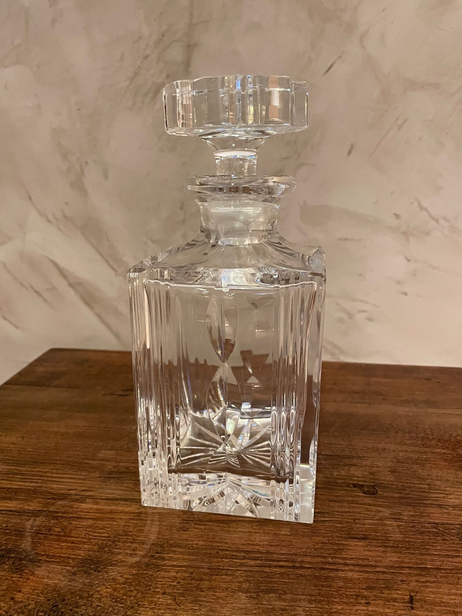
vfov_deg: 67.3
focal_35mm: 26
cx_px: 231
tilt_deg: -15.0
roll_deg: +0.2
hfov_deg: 53.1
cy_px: 308
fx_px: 463
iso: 500
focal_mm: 4.2
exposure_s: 1/33
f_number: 1.6
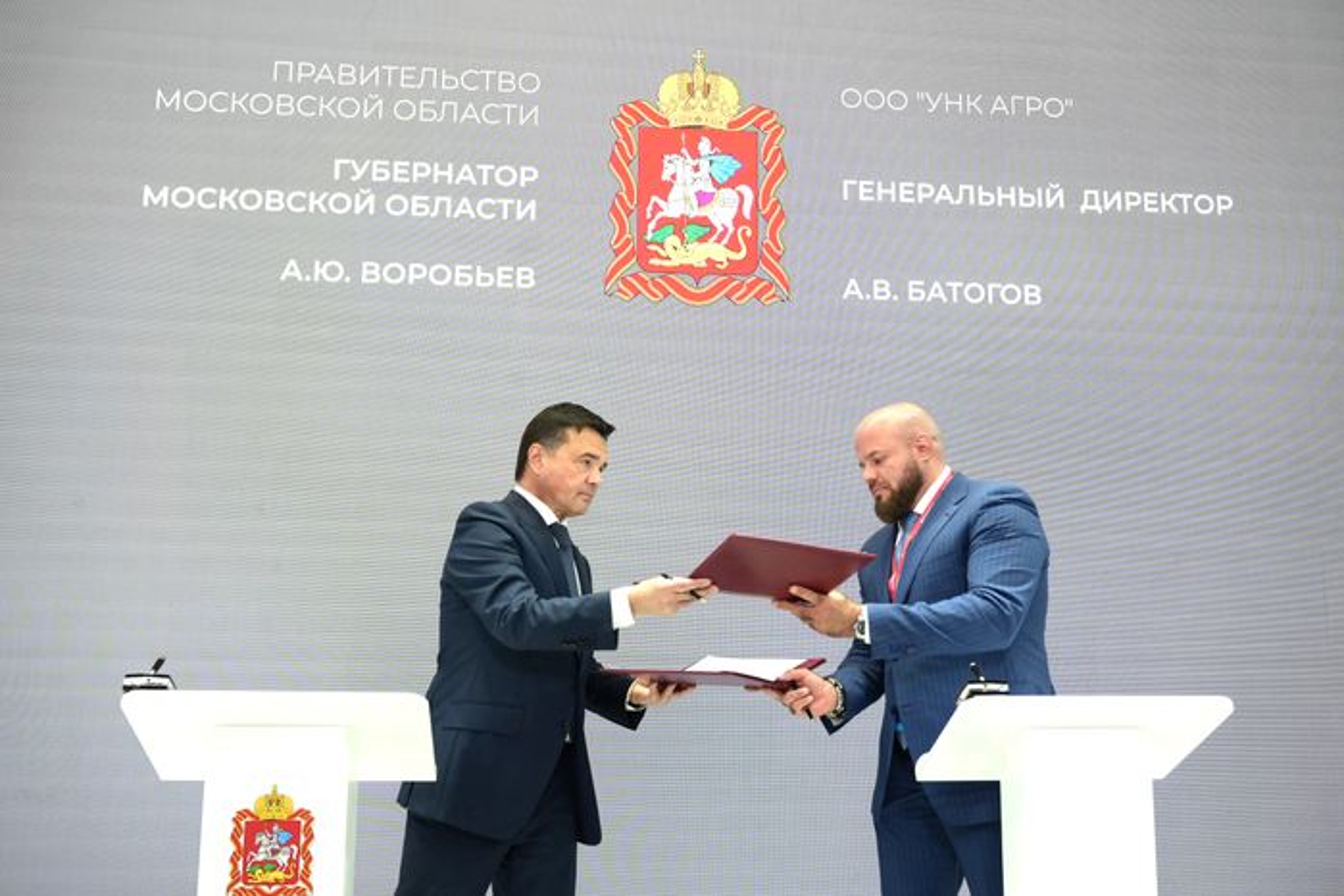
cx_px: 672
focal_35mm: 32
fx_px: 1195
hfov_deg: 58.7
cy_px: 448
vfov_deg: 41.1
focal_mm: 32
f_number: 4.5
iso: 1000
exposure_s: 1/125
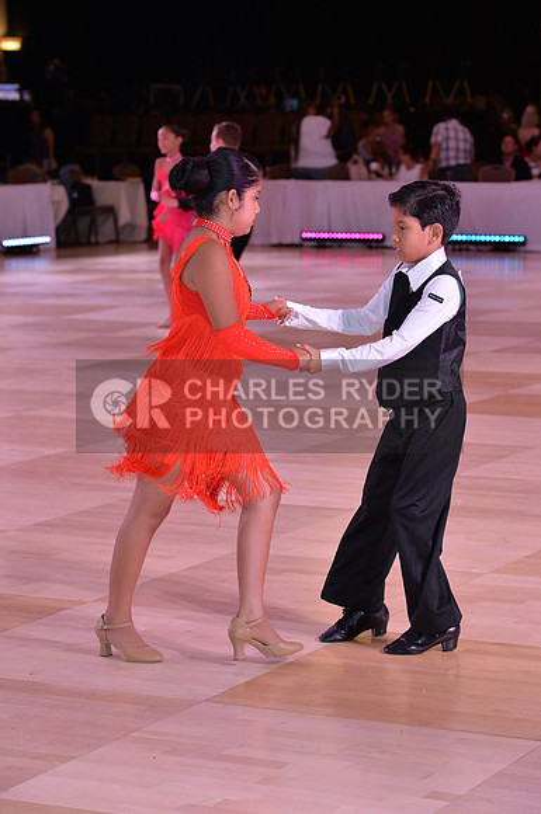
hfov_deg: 13.0
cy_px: 407
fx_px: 2374
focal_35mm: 105
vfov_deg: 19.5
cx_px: 270
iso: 1250
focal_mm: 105
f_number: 5.6
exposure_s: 1/250
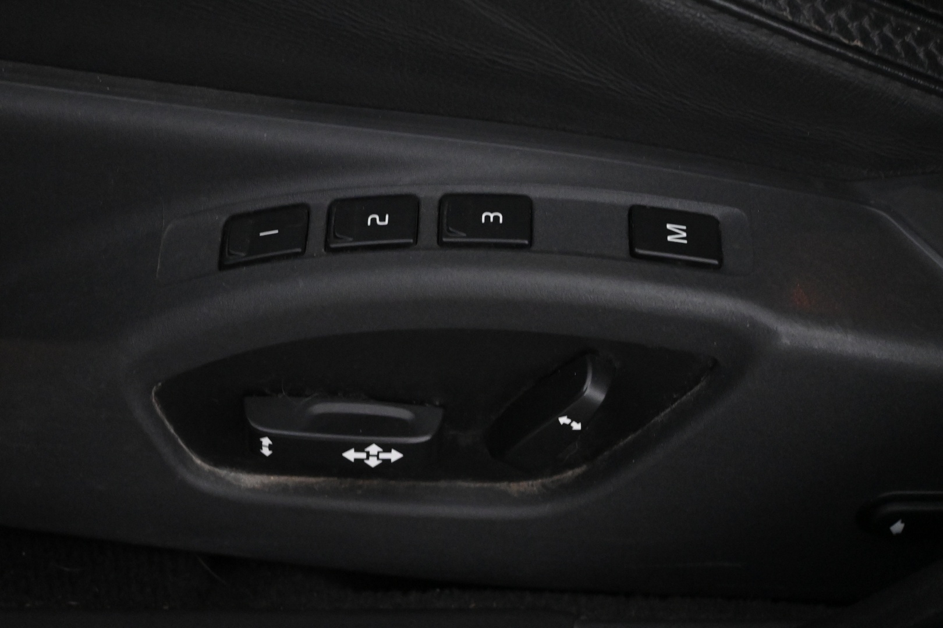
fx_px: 1572
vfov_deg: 22.6
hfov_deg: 33.4
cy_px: 314
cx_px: 472
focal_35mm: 60
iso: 7200
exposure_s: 1/60
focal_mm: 40
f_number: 5.6
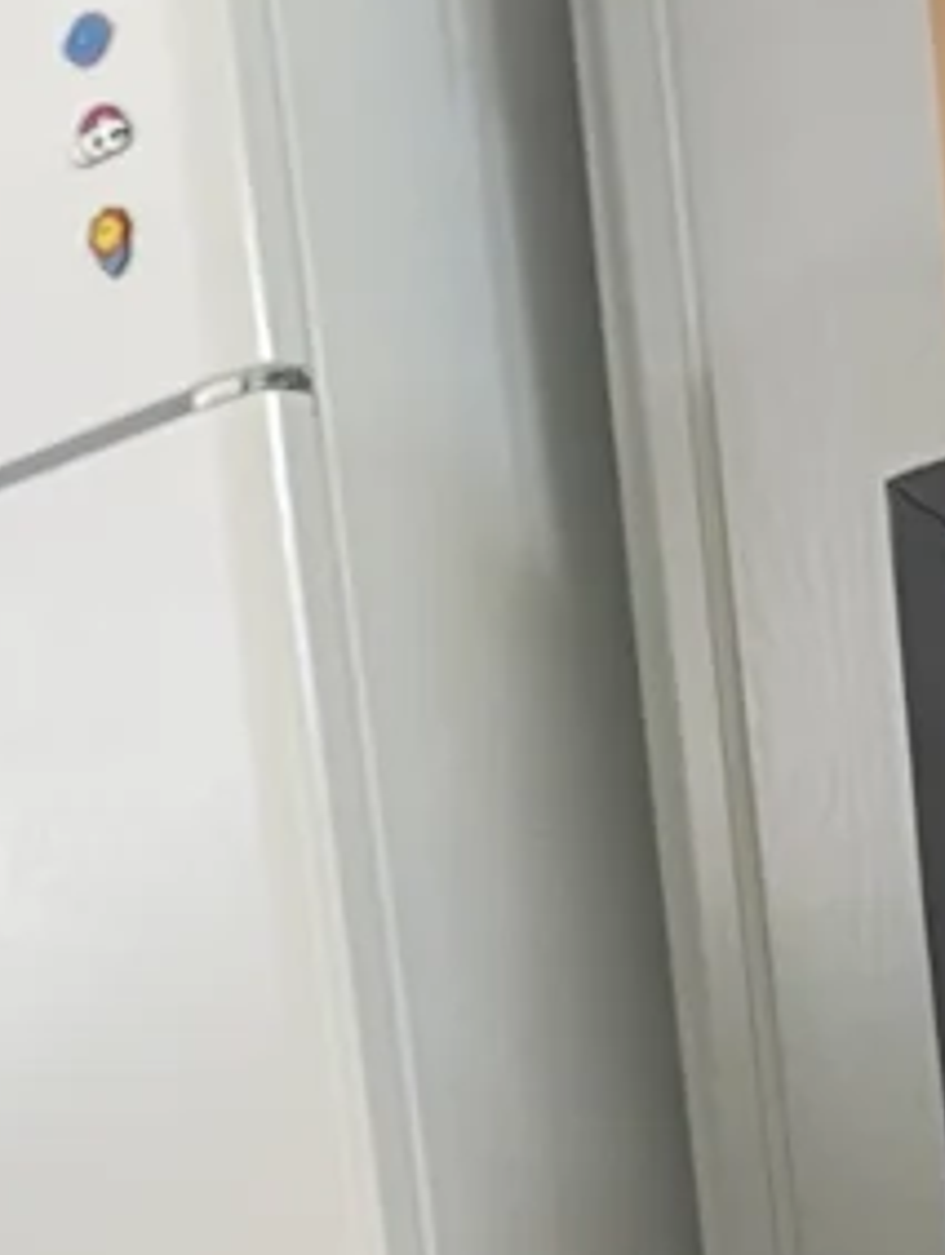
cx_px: -763
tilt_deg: -5.7
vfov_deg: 13.8
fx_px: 4612
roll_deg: +7.9
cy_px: 2279
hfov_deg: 10.9
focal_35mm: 127
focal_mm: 5.1
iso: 125
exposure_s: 1/70
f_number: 1.6
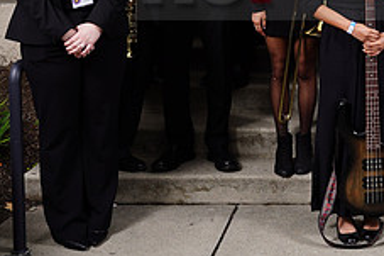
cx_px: 420
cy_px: -30
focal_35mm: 87
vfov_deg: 15.3
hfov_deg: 22.1
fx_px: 927
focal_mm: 34
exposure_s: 1/200
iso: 100
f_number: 6.3
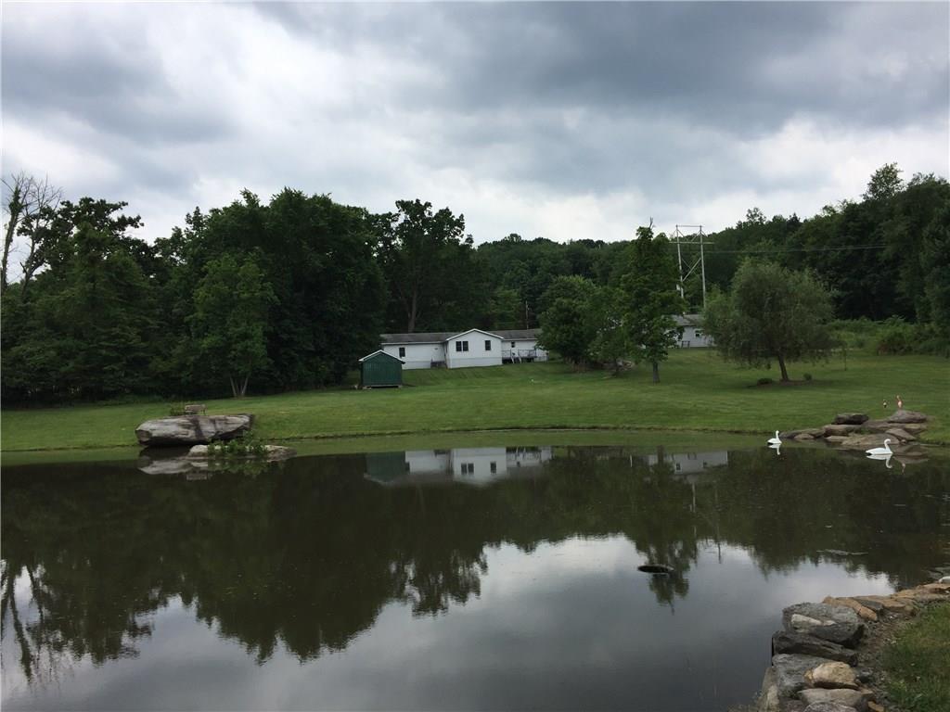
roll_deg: +3.2
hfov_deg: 61.7
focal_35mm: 29
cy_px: 356
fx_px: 796
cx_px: 475
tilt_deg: +2.1
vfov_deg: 48.2
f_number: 2.2
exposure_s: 1/1980
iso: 32
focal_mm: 4.15
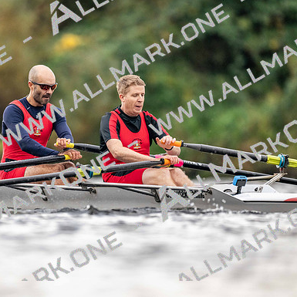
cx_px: 93
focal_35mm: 769
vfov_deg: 2.3
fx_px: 7465
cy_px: 148
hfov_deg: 2.3
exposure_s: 1/2500
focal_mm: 600
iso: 2800
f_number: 4
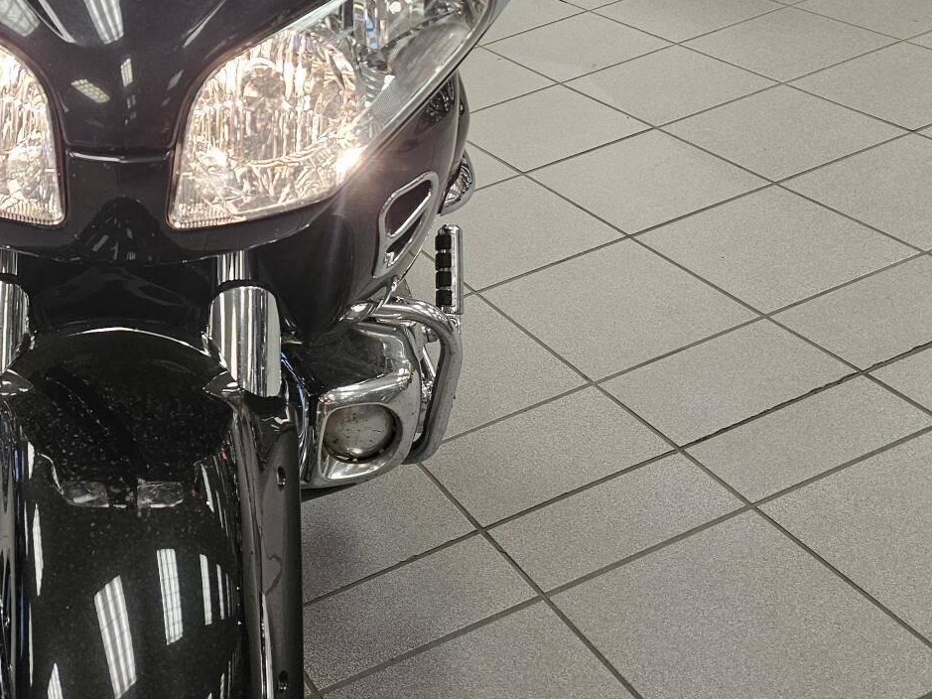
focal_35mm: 49
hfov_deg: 36.8
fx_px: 1319
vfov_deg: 28.4
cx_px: 122
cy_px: 52
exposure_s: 1/120
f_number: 1.7
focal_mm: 6.3
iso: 160
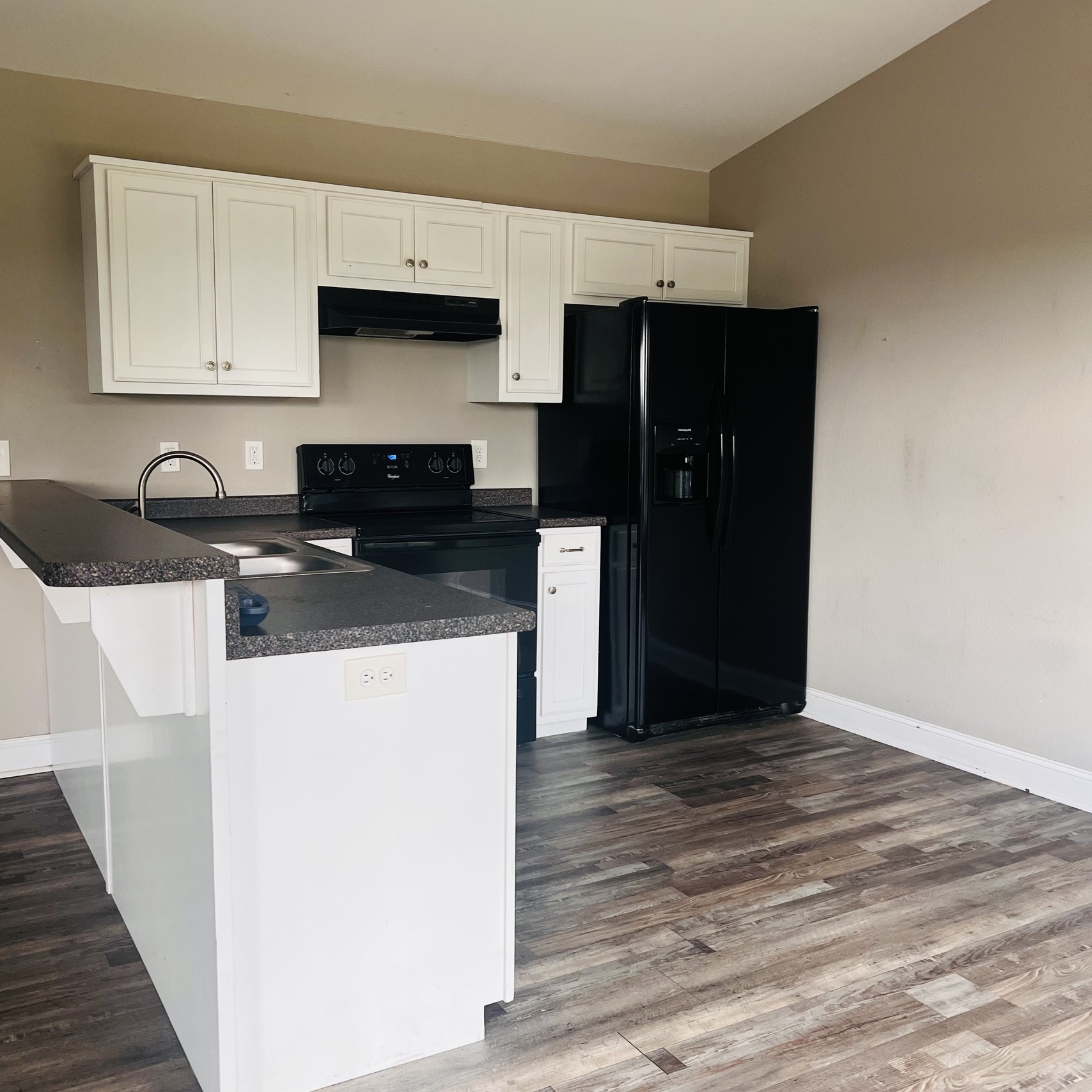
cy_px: 582
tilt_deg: -7.4
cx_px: 546
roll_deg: -1.7
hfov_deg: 52.5
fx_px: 1106
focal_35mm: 31
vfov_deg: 52.5
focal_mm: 5.7
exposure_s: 1/121
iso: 100
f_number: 1.5
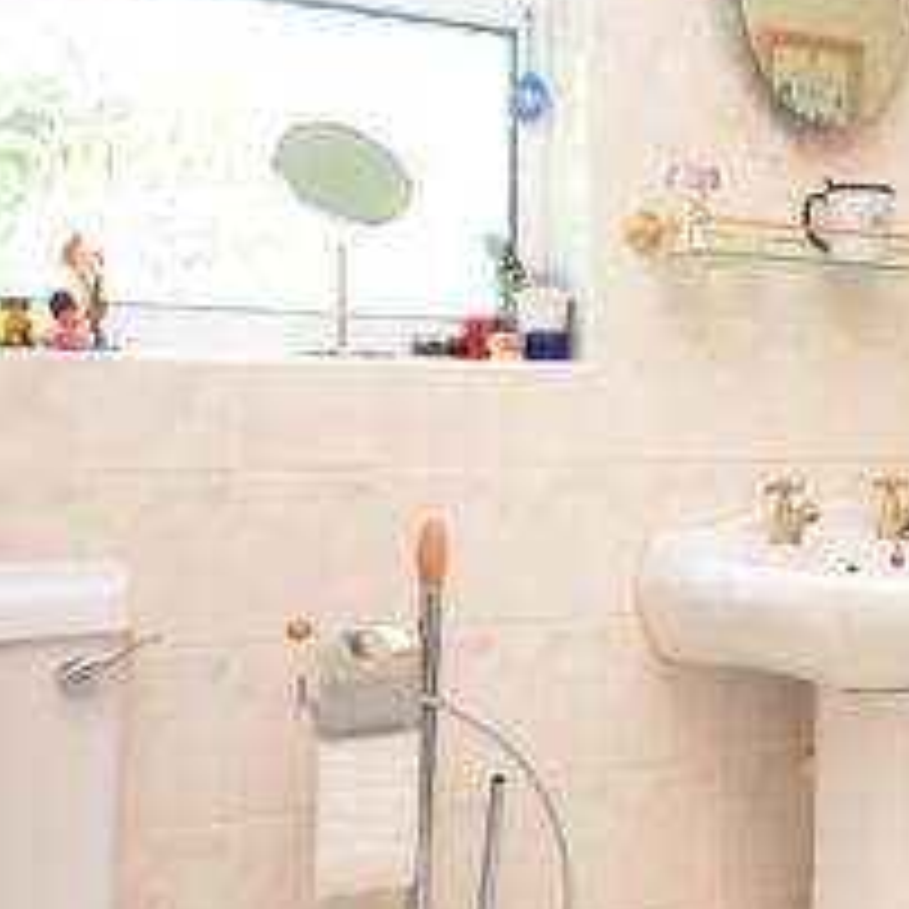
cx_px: 824
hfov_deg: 35.0
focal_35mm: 45
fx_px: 1348
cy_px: 400
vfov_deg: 37.2
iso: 200
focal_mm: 11
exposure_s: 1/25
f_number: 5
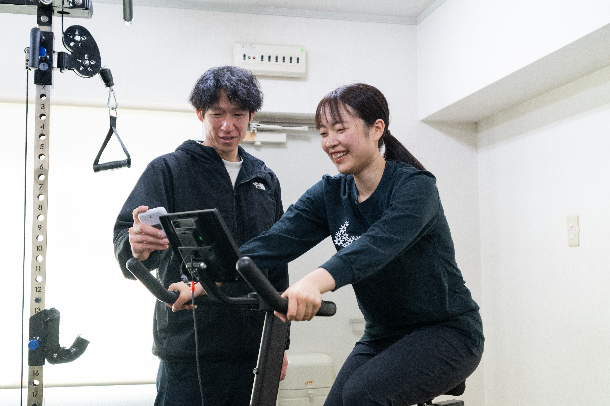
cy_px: 203
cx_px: 305
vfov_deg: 31.9
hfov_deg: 46.4
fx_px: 712
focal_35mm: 42
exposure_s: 1/200
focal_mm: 28
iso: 2000
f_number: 2.8
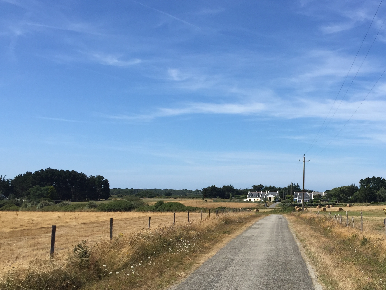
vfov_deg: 32.7
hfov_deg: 42.3
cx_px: 263
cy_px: 181
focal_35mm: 44
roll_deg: -0.6
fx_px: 491
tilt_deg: +2.5
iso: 32
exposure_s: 1/2326
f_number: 2.2
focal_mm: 4.15
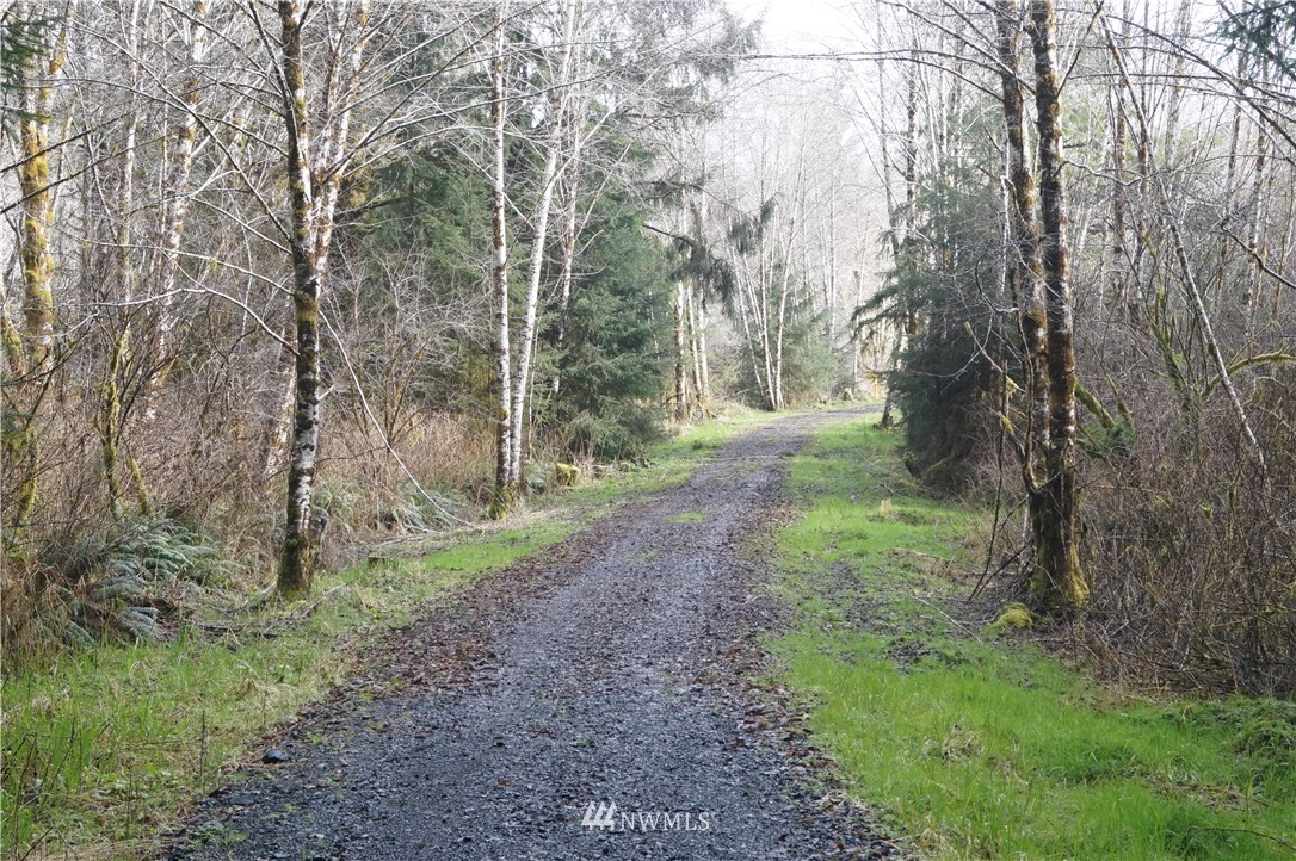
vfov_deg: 25.7
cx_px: 648
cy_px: 430
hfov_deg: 37.9
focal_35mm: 52
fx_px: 1888
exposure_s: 1/60
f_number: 11
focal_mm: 35
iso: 1250
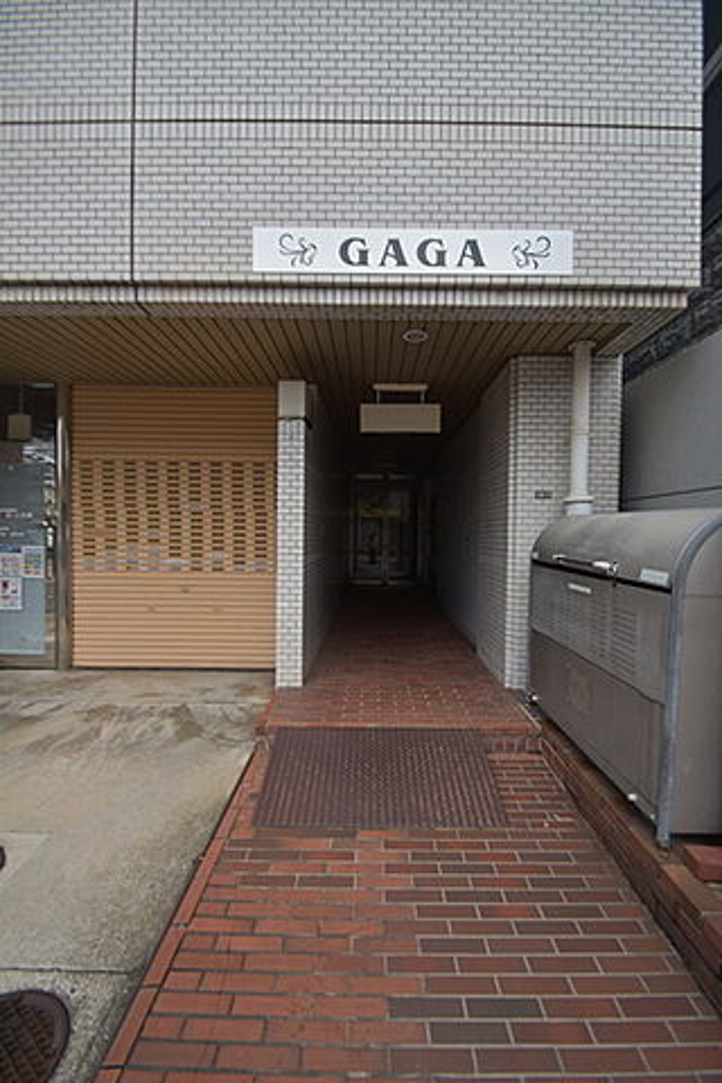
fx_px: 451
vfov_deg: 100.4
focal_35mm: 15
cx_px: 361
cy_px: 542
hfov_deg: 77.3
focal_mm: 10
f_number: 3.5
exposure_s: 1/1250
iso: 200
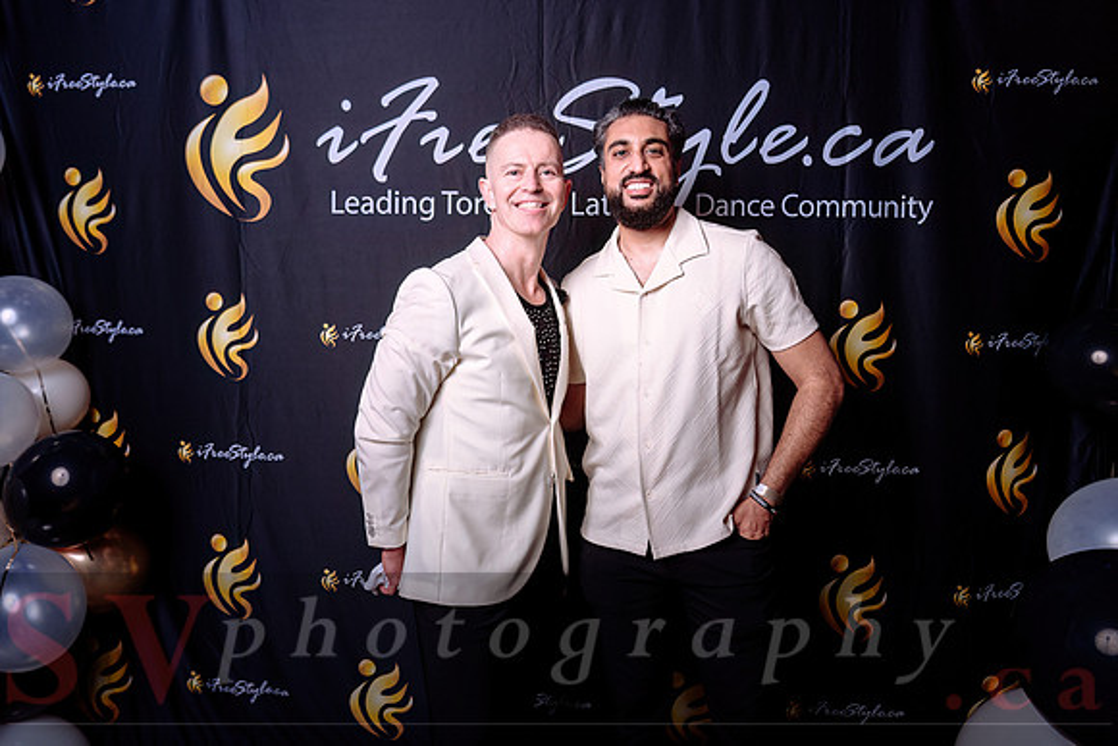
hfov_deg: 61.7
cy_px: 345
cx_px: 517
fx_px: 935
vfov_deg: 43.5
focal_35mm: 30
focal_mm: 28
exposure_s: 1/100
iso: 100
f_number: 3.2
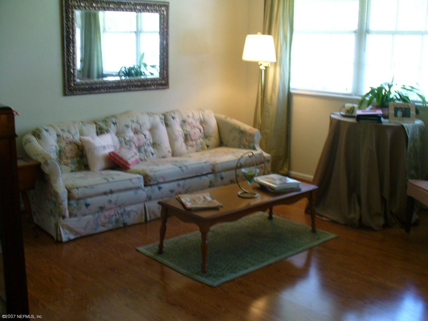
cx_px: 214
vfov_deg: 34.3
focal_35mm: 42
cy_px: 160
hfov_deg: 44.8
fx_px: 519
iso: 200
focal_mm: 7
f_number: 2.9
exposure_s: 1/25
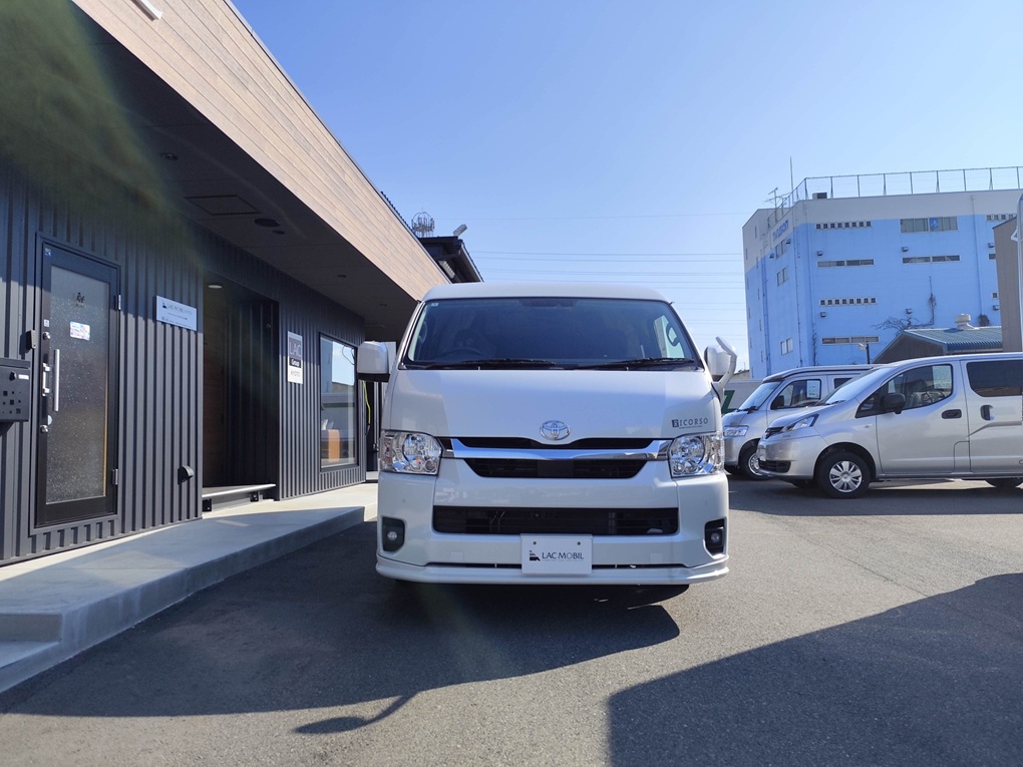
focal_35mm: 23
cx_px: 512
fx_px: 680
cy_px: 384
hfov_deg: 73.9
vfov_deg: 58.9
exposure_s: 1/1464
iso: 50
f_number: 1.65
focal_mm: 6.14
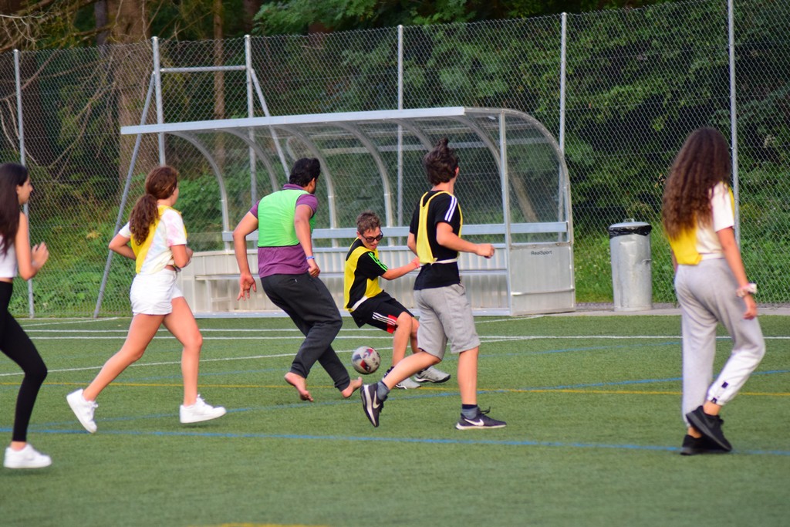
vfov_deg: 5.9
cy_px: 264
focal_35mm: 232
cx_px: 395
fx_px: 5102
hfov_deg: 8.9
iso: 1100
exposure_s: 1/320
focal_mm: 155
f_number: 4.5
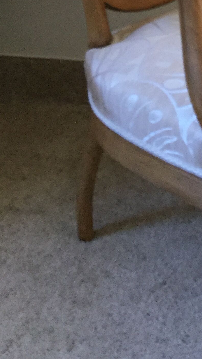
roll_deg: -2.5
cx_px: 265
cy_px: 26
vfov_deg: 25.9
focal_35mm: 79
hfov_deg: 14.6
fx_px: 752
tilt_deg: -18.1
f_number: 2.4
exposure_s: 1/33
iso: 125
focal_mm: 3.3
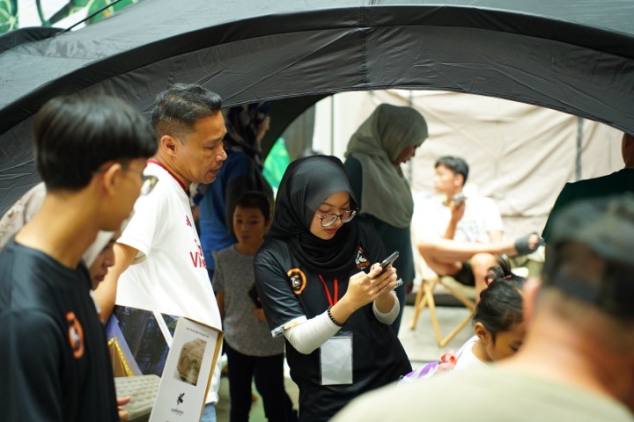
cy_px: 211
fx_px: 1321
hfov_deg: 27.0
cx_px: 317
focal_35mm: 75
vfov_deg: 18.2
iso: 1600
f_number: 2.8
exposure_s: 1/125
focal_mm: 75
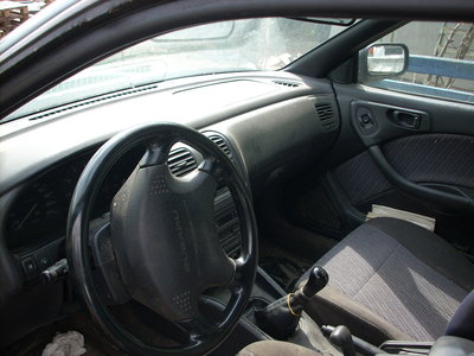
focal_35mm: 37
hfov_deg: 50.1
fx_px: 507
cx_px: 237
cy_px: 178
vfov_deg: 38.7
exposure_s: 1/155
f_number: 2.8
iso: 64
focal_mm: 6.2
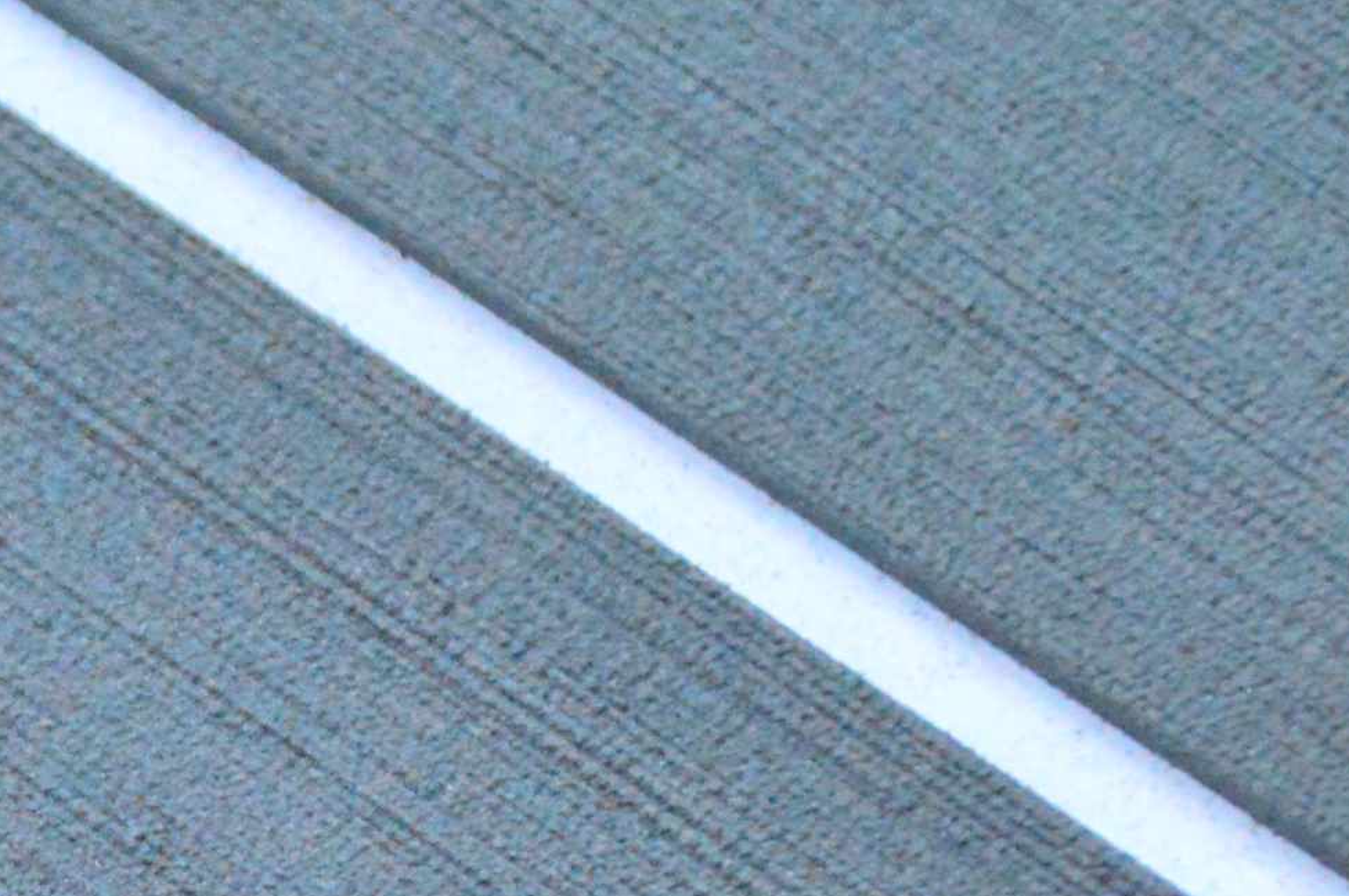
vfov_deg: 3.5
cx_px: -292
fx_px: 14732
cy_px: 784
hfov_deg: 5.2
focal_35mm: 394
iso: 5000
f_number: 5.3
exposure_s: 1/125
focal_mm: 85
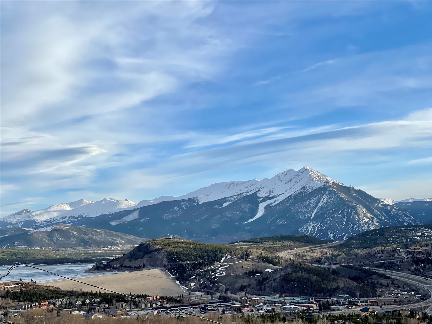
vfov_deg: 22.9
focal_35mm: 64
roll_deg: +2.2
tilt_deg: +5.4
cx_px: 216
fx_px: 799
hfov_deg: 30.3
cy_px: 162
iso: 20
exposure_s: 1/911
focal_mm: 7.5
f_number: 2.2
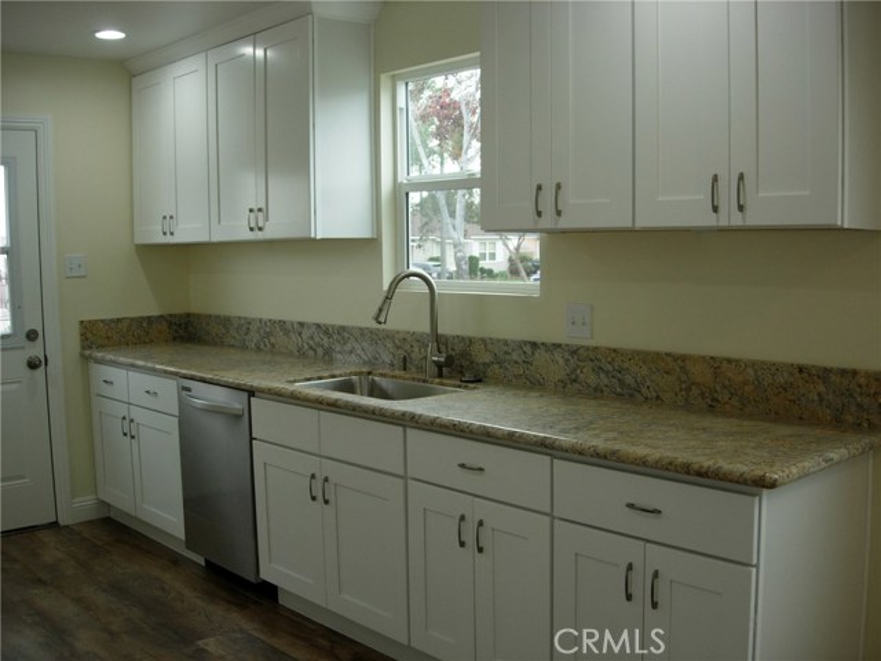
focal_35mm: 38
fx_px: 967
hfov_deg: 49.0
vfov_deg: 37.7
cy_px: 330
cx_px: 440
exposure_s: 1/85.4
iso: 64
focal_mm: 7.8
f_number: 2.8
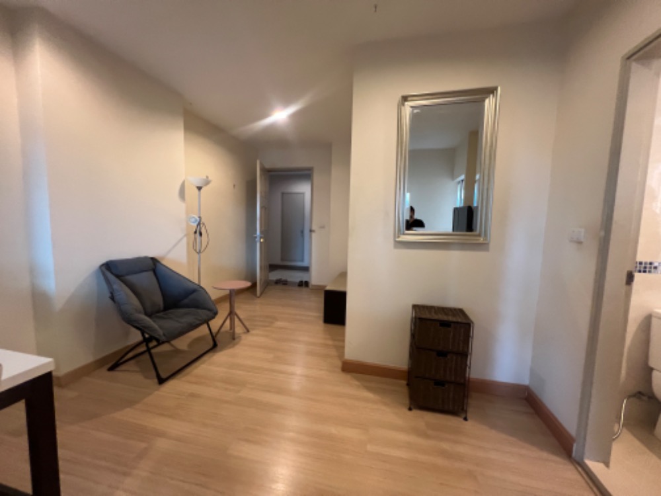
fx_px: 248
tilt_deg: -5.9
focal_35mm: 13
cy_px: 248
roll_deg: -2.5
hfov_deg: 106.2
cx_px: 330
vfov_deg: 89.9
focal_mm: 1.57
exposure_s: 1/50
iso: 320
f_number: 1.8
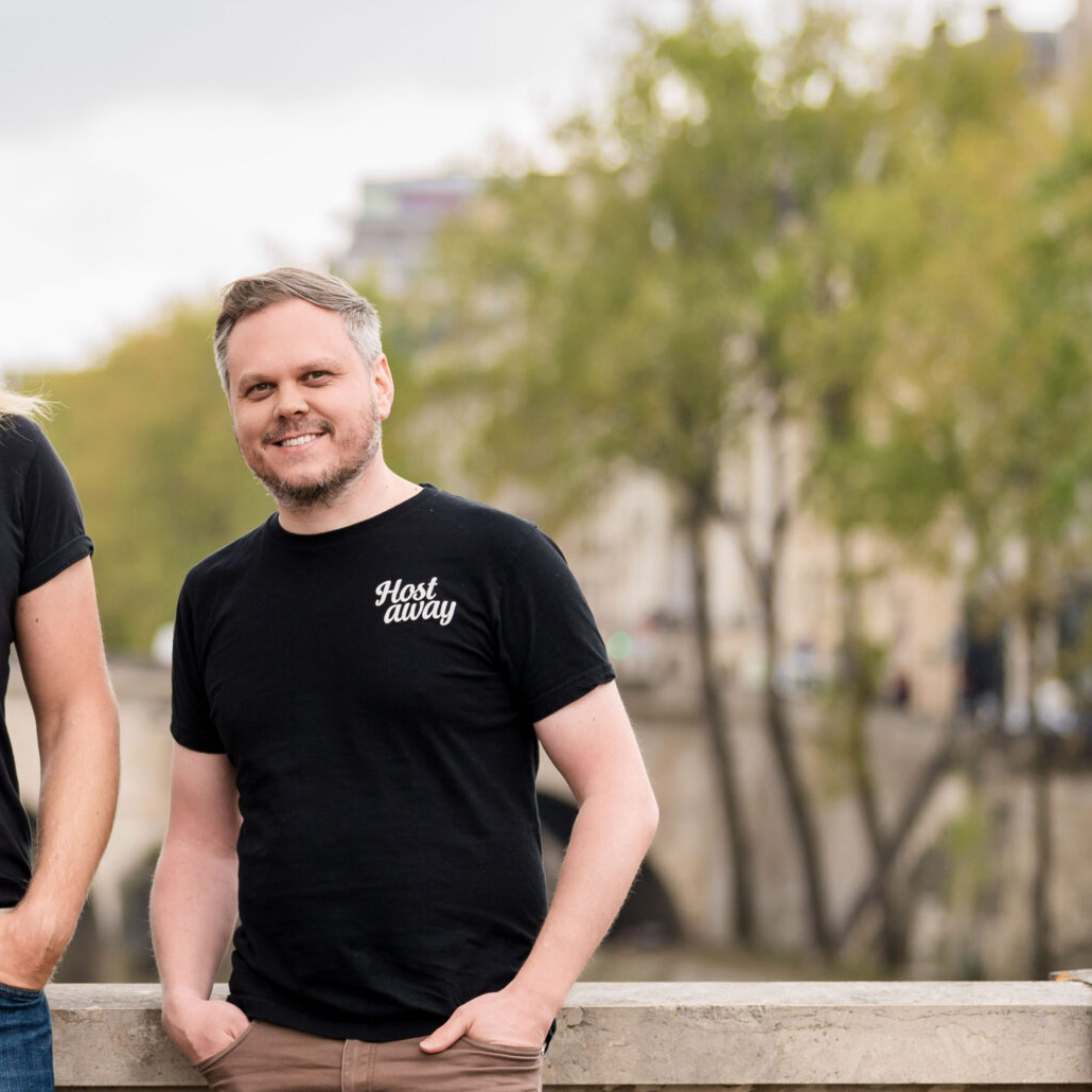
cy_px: 596
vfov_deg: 9.2
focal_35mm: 190
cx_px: -117
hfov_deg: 9.1
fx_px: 6781
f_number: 2.8
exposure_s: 1/1000
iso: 320
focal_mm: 90
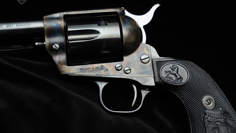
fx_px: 411
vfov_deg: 18.3
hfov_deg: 32.1
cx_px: 118
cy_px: 56
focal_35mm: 66
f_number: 6.3
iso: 8000
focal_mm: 61.6
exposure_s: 1/320
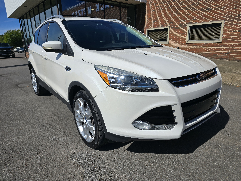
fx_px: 160
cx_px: 120
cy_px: 90
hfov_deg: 73.9
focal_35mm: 23
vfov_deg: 58.9
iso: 12
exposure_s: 1/1538
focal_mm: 6.3
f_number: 1.7
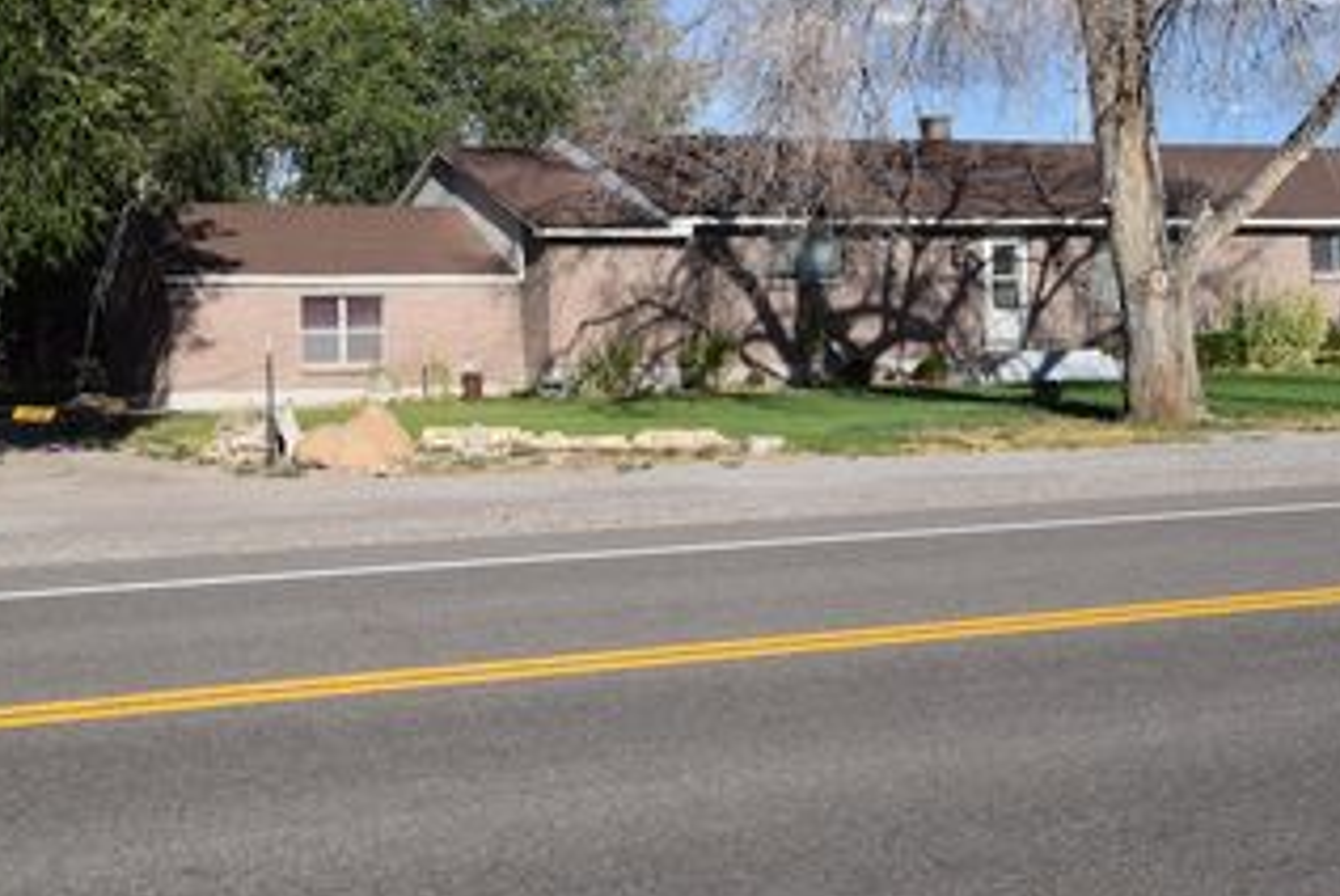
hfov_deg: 32.8
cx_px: 786
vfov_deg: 22.2
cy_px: 328
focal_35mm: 61
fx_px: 2273
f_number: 10
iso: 200
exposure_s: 1/400
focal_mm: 30
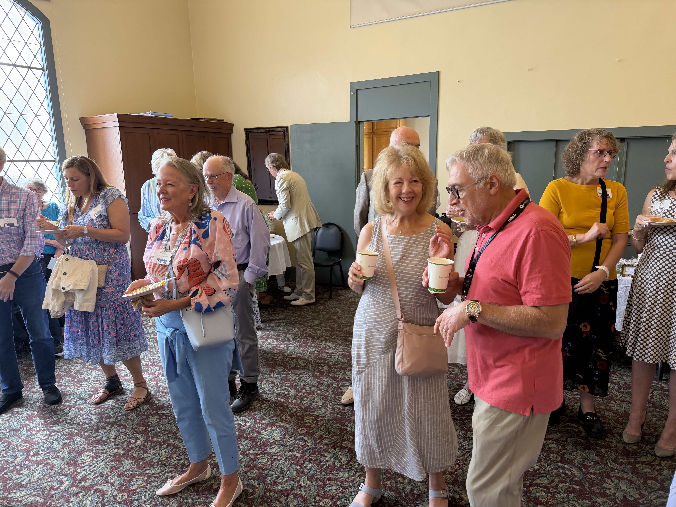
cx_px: 338
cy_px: 254
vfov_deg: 56.8
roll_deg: +1.5
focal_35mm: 24
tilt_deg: -11.1
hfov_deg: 71.6
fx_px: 469
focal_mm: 6.76
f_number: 1.78
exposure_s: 1/60
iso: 160
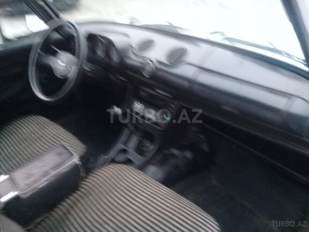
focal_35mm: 31
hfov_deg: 58.4
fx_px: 277
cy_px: 116
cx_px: 154
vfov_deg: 45.4
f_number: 2.2
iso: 320
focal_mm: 3.3
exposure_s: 1/17
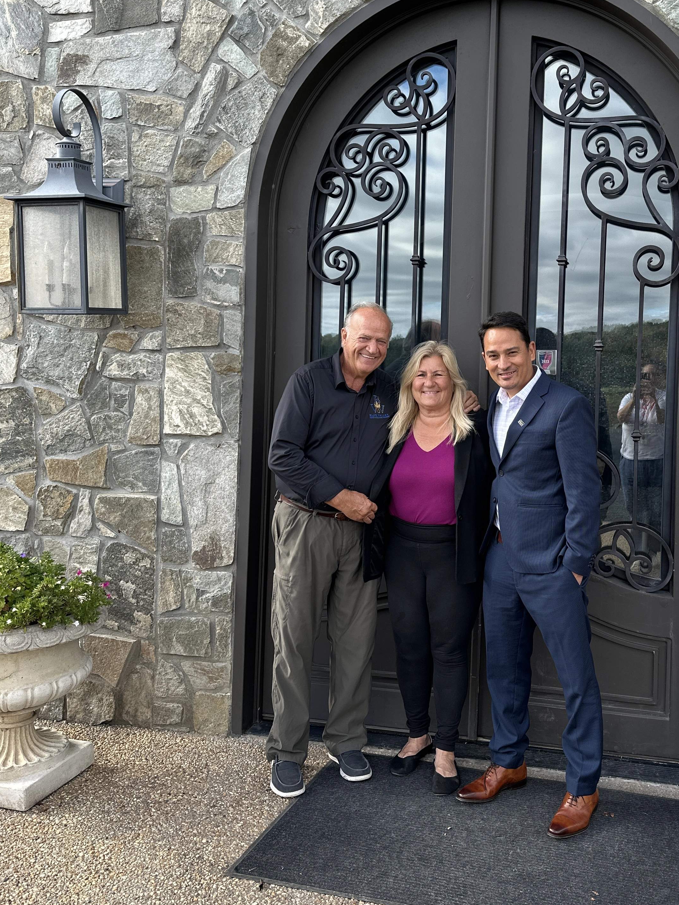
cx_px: 454
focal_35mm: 34
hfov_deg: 41.3
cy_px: 378
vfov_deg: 53.7
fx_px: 889
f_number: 1.78
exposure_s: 1/829
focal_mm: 6.86
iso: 80
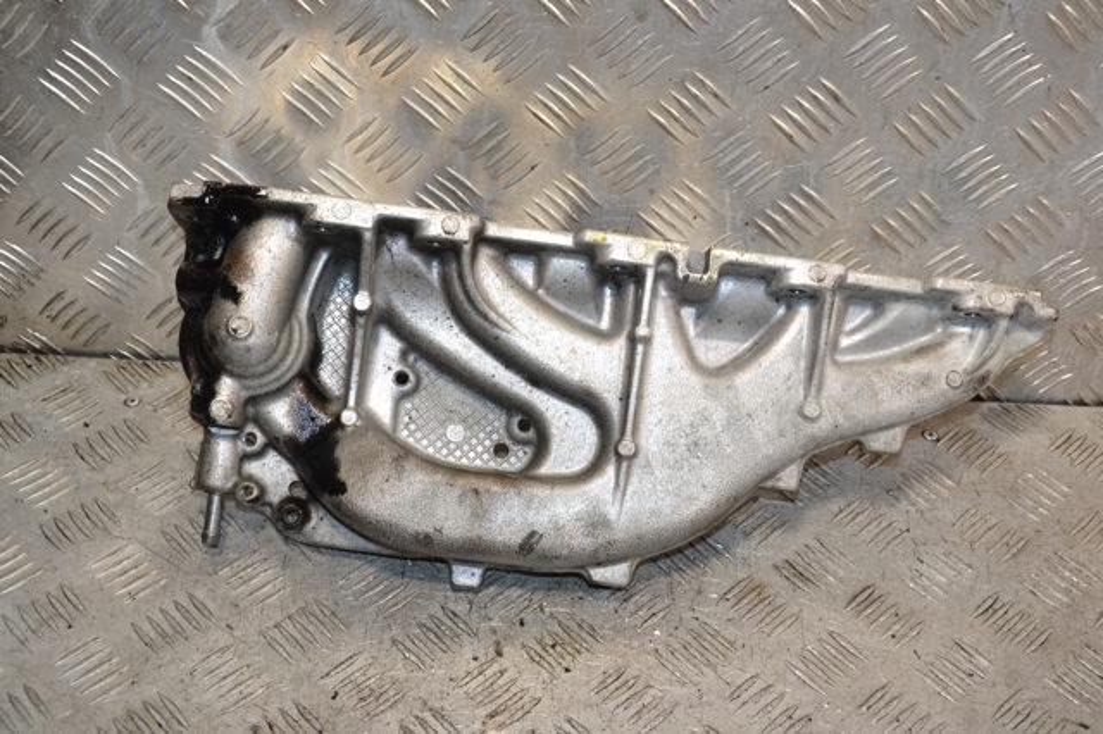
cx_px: 552
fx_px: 1470
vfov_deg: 28.0
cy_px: 367
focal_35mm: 48
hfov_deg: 41.1
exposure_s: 1/200
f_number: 7.1
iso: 800
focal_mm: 32
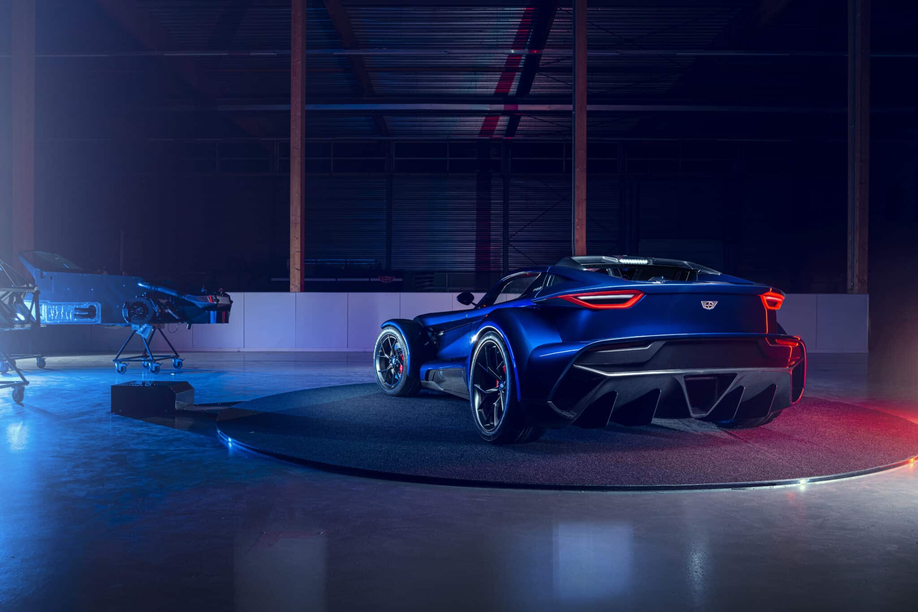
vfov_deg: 45.0
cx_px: 459
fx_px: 739
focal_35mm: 29
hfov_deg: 63.7
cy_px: 306
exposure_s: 2.5
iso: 100
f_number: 8
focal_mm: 29
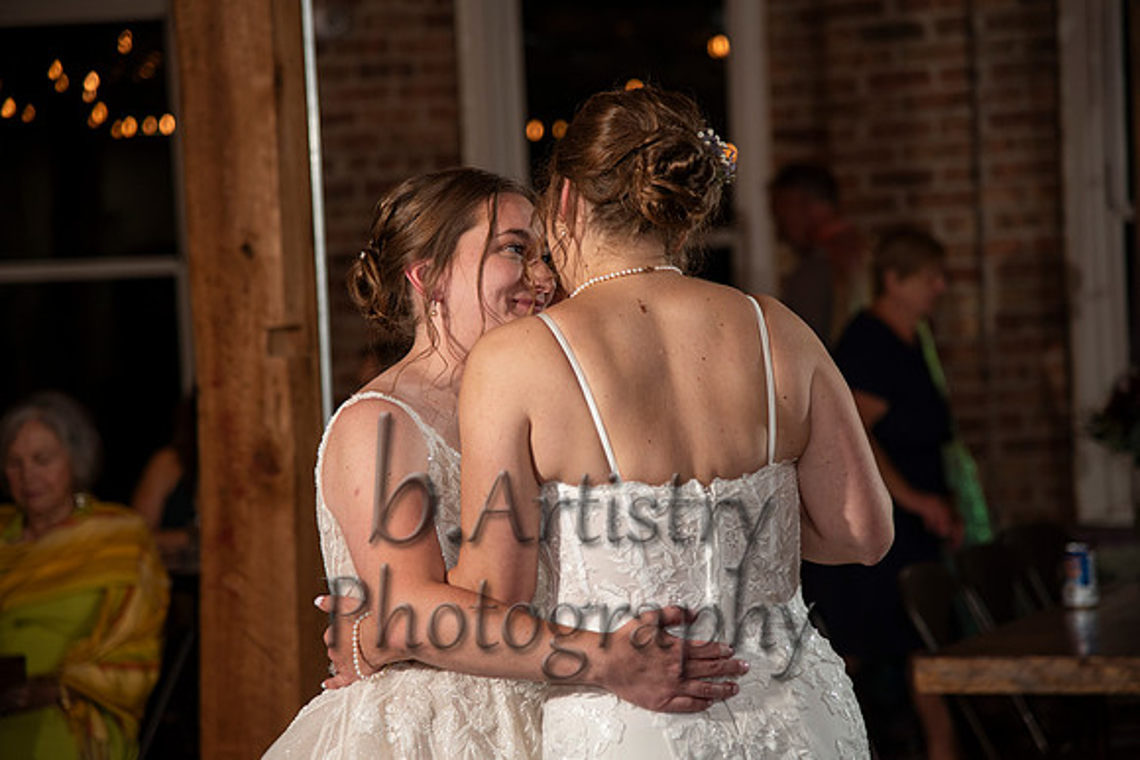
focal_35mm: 124
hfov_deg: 16.5
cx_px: 581
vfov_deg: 11.1
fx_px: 3931
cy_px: 380
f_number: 4
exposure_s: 1/160
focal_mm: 120
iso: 640
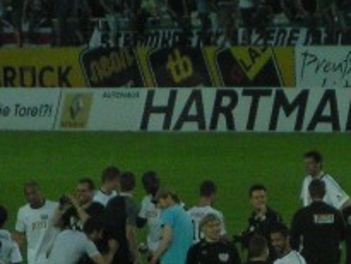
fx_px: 5174
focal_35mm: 510
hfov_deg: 3.9
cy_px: 125
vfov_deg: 2.9
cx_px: 277
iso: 200
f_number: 3.5
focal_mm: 20
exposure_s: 1/160
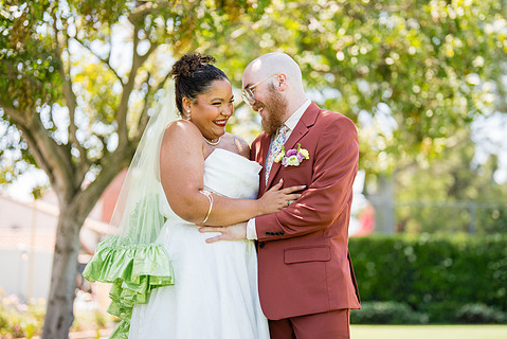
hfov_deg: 31.8
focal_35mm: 63
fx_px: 888
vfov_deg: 21.6
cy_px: 154
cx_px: 294
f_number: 1.2
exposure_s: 1/2500
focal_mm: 50
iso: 200
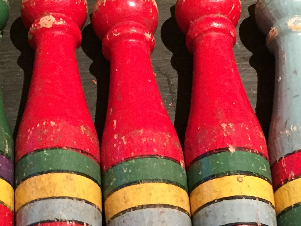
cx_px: 126
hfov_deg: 20.8
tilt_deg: -69.3
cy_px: 273
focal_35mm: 94
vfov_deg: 15.2
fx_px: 817
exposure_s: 1/17
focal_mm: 4.15
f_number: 2.2
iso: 250
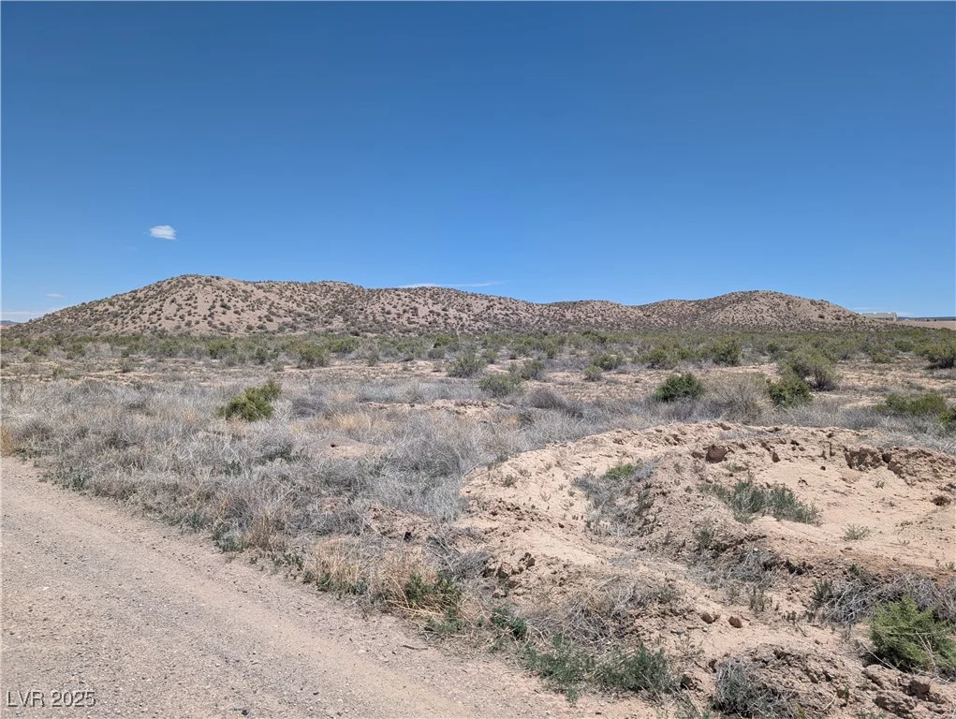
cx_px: 478
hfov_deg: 71.5
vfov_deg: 56.9
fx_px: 664
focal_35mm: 24
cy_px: 360
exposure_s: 1/1335
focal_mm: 6.9
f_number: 1.68
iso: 22
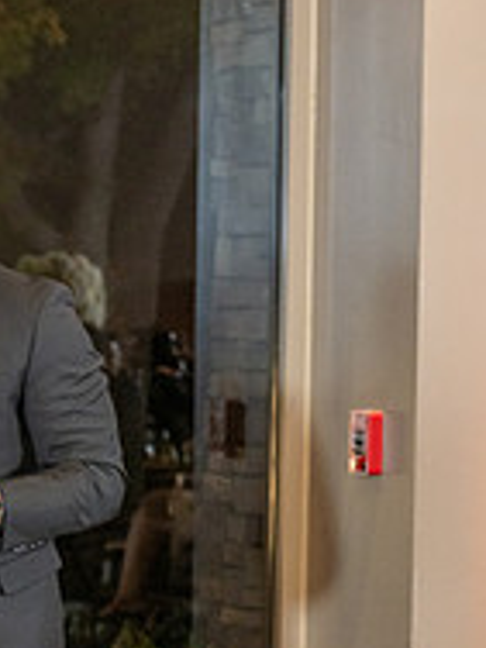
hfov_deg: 8.3
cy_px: 539
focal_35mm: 172
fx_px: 3220
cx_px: -417
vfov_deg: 11.4
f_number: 3.5
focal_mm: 58
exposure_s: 1/160
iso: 800
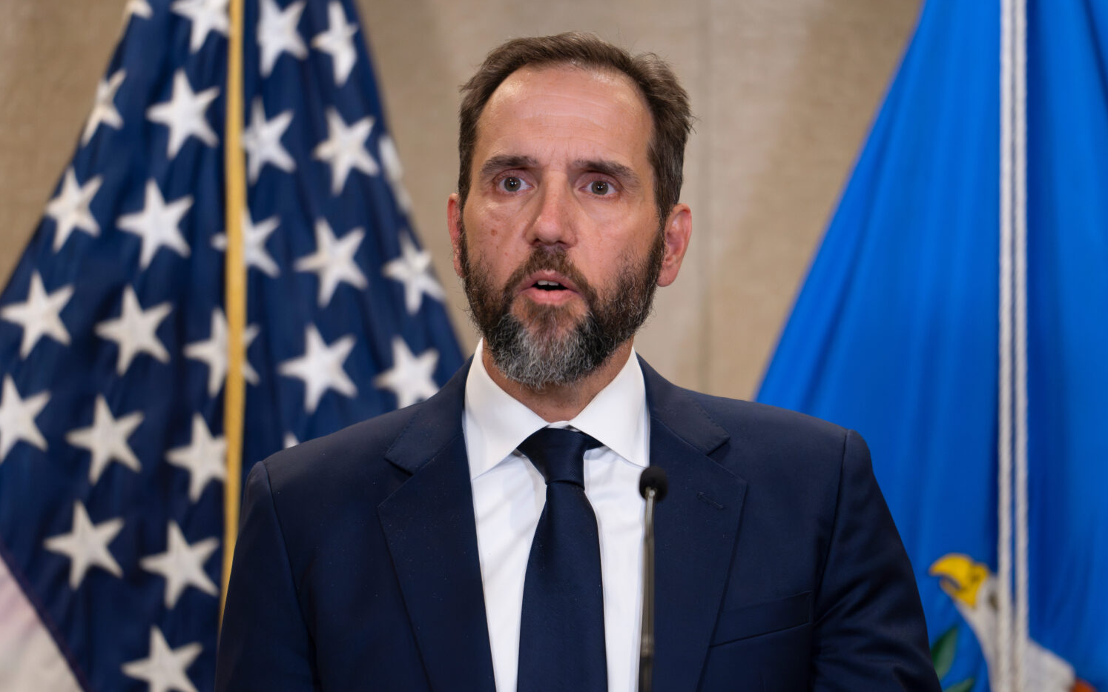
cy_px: 345
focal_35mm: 307
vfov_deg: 4.3
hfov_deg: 6.8
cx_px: 555
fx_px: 9271
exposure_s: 1/200
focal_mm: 200
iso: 2000
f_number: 2.8
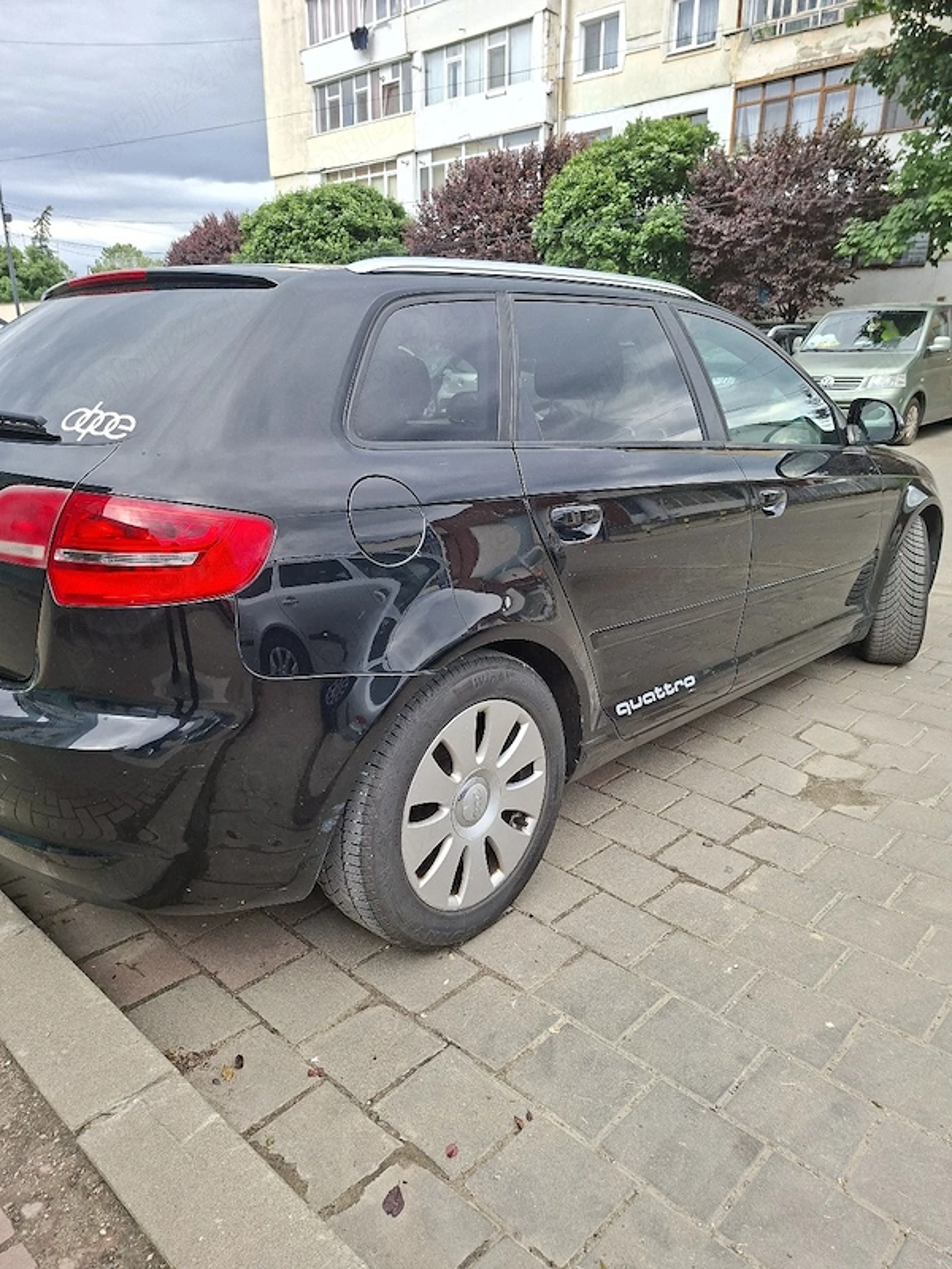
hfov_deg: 58.9
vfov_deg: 73.9
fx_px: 843
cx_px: 476
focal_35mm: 23
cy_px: 634
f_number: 1.8
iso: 50
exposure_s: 1/213
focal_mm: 5.54
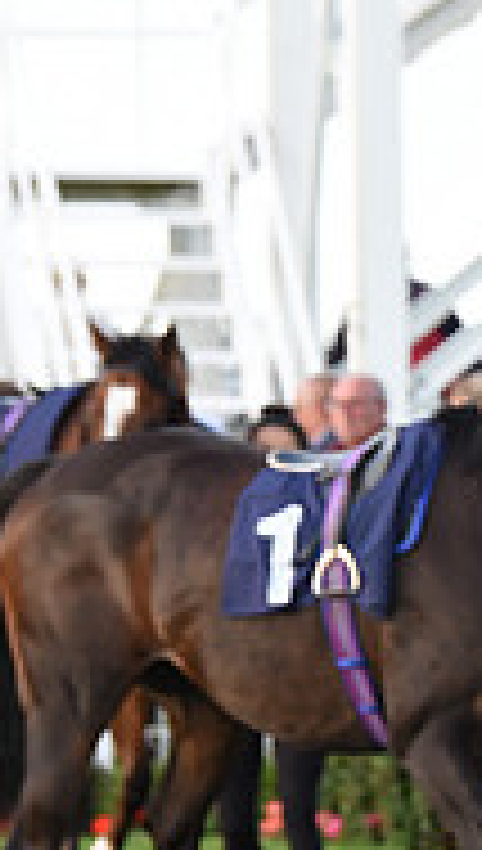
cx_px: 1261
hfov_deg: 2.7
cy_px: 618
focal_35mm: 449
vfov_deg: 4.8
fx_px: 10152
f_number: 4.5
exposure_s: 1/640
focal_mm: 140
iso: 1000
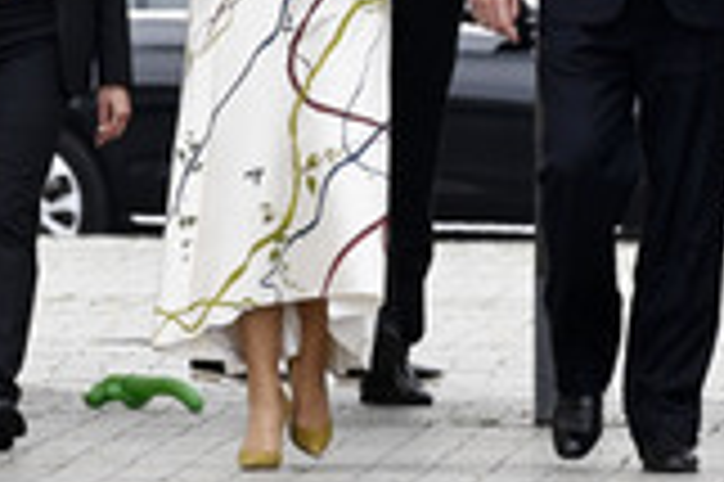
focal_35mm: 1400
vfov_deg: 1.0
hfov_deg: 1.5
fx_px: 28126
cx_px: 744
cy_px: -41
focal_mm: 500
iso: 1600
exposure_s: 1/640
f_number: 14
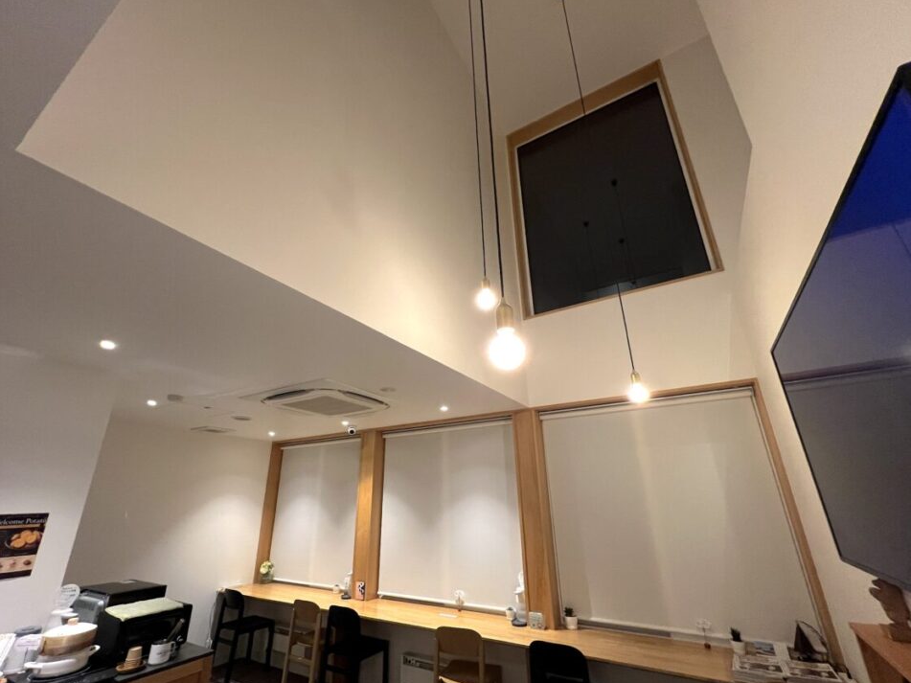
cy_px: 350
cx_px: 444
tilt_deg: +22.0
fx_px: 368
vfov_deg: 85.6
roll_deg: +0.8
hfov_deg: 102.0
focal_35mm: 14
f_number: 1.8
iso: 400
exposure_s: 1/50
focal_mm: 1.57
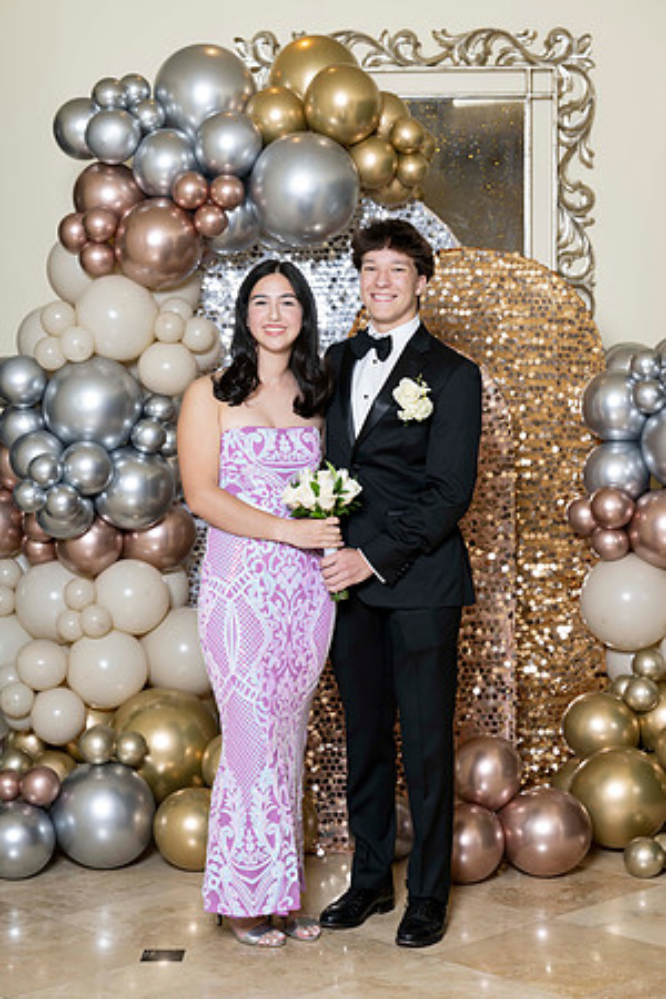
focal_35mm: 70
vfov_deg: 28.8
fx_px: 1942
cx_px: 333
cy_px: 500
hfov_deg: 19.5
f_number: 5.6
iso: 250
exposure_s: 1/200
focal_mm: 70
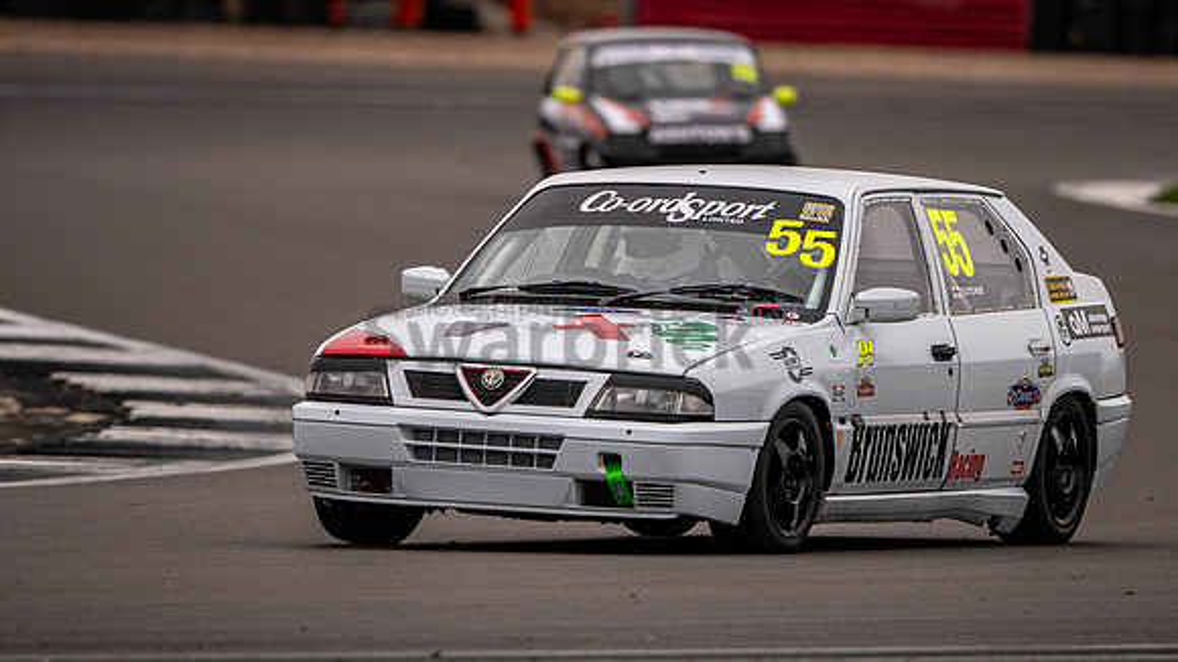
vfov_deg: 2.0
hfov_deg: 3.5
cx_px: 693
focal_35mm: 616
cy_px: 409
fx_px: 19242
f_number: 5.6
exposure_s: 1/640
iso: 900
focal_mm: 500
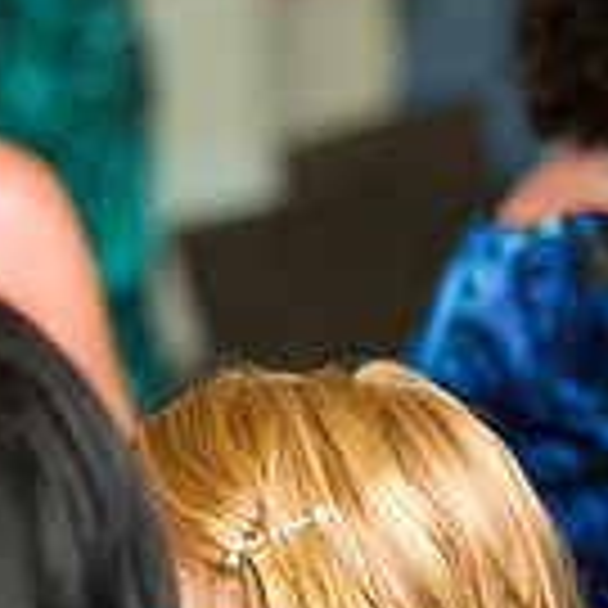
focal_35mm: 439
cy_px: 671
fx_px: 8724
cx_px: -640
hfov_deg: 3.9
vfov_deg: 4.0
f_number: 3.2
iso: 1600
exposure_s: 1/125
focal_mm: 120
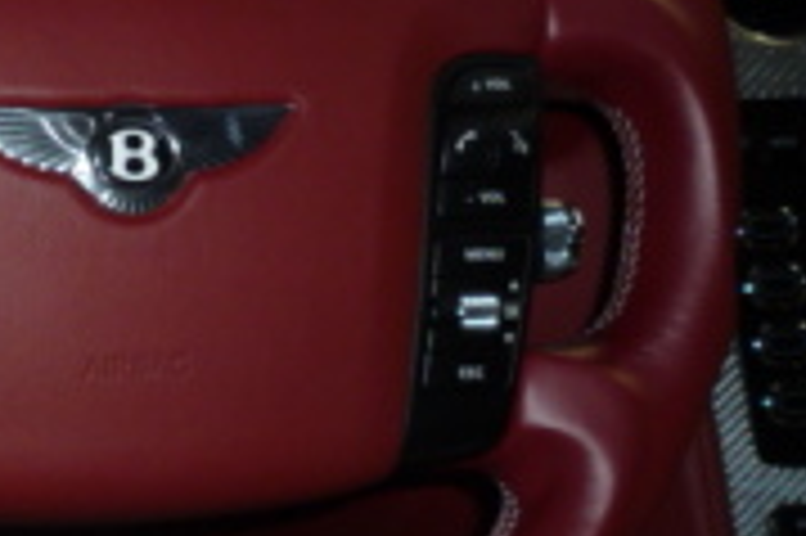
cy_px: 153
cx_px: -126
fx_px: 1901
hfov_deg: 22.3
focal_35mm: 85
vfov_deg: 16.0
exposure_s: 1/30
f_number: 2.8
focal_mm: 4.4
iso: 100
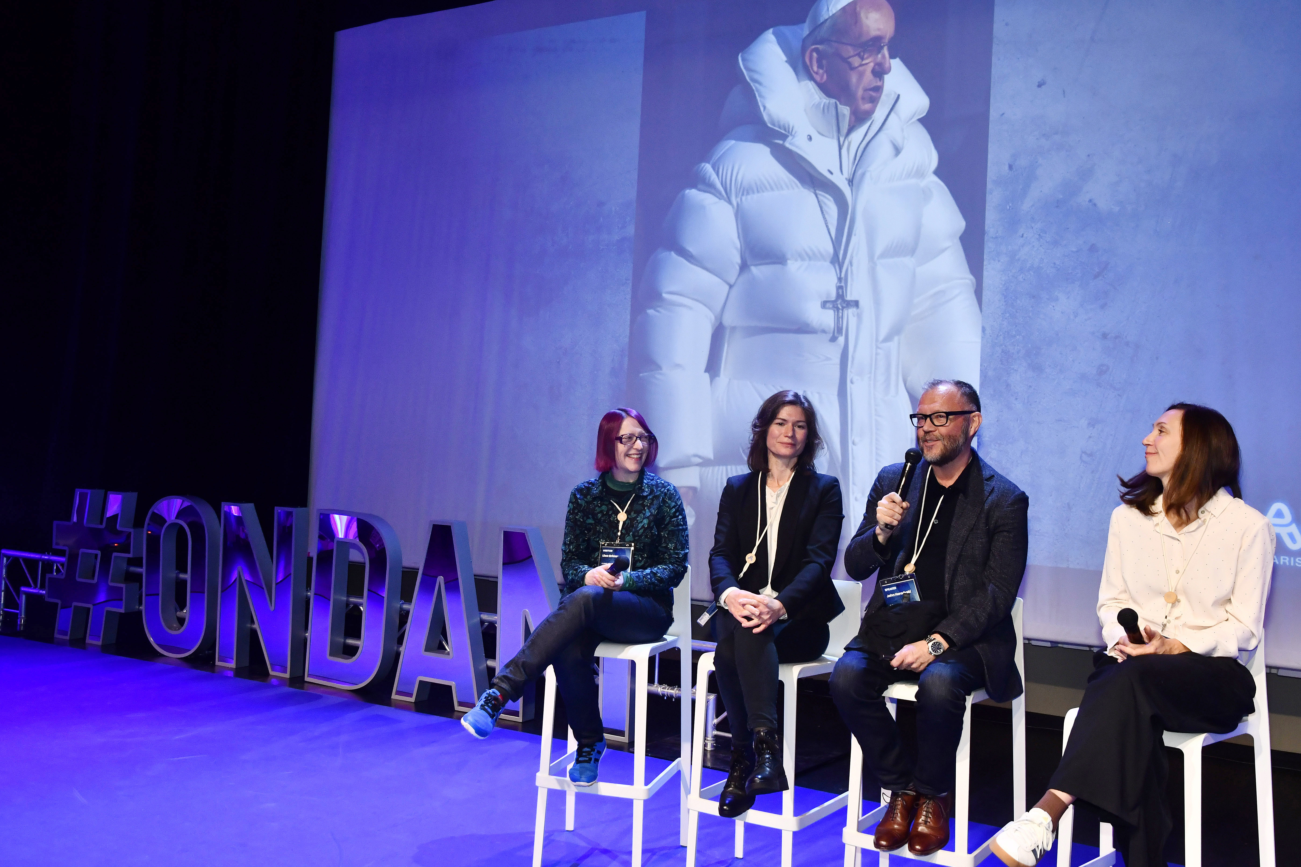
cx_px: 650
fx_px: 1301
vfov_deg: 36.9
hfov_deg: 53.1
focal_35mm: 36
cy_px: 434
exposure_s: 1/125
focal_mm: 24
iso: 1250
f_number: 5.6
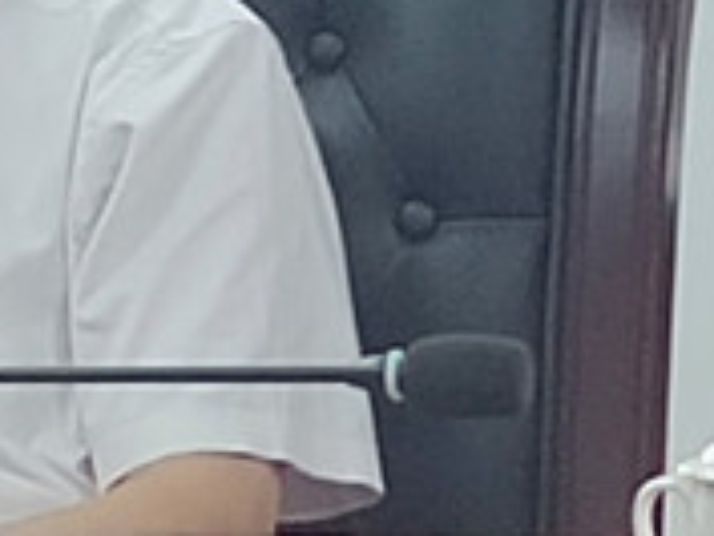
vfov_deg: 3.5
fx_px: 8855
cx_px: 1585
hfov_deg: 4.5
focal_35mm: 429
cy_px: -173
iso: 1088
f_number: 1.9
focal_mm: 5.52
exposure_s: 1/100
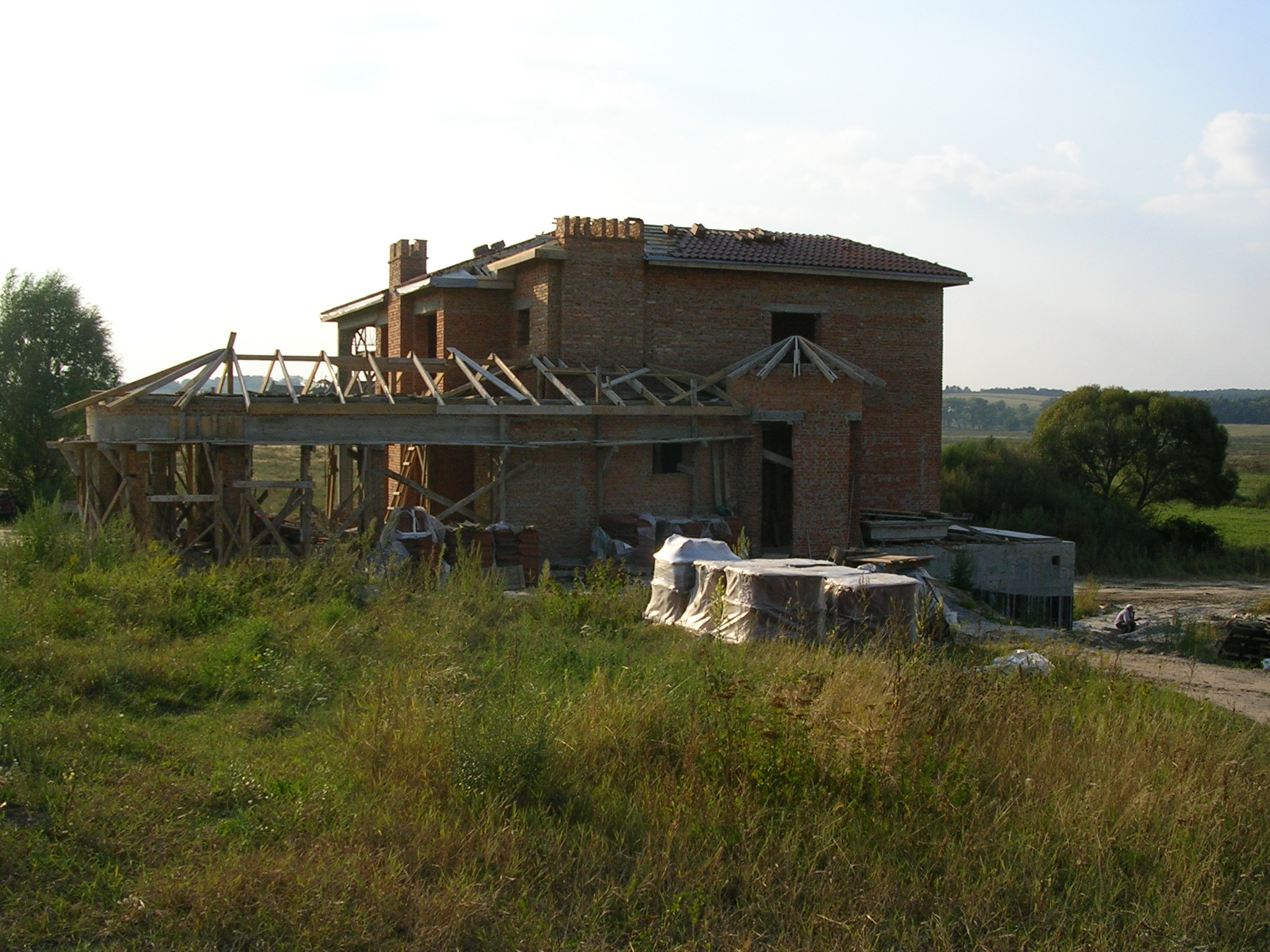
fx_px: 1394
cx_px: 635
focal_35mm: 38
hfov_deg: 49.0
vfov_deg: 37.7
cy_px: 476
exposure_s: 1/246
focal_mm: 5.8
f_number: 5.6
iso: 50
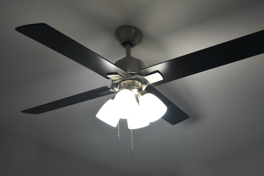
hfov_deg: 43.6
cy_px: 88
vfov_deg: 29.9
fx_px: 330
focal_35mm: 45
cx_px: 132
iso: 400
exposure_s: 1/100
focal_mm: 30
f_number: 5
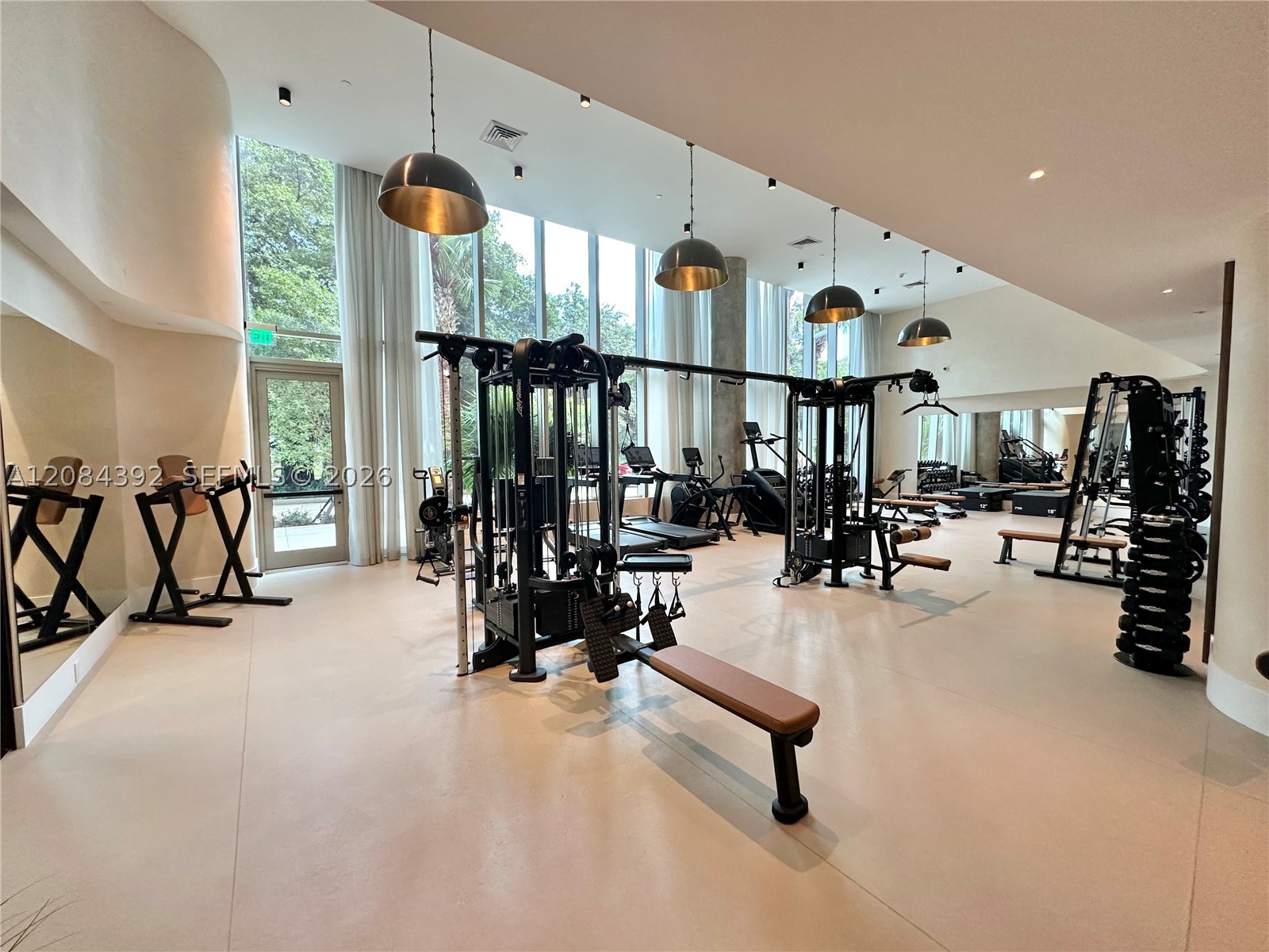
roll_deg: +0.3
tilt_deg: -3.4
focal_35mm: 14
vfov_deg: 85.7
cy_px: 476
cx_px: 634
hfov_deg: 102.1
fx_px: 513
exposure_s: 1/120
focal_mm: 2.22
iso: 200
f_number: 2.2
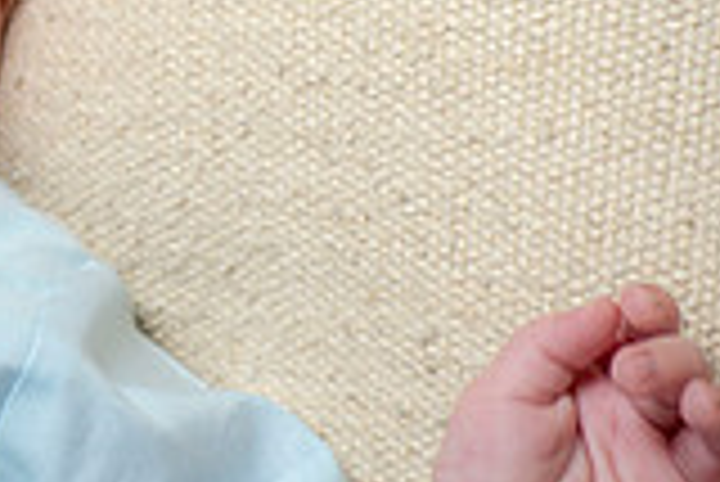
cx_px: -486
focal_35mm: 724
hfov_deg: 2.8
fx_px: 14493
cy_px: 203
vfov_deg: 1.9
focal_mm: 200
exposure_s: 1/200
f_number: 5.6
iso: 250
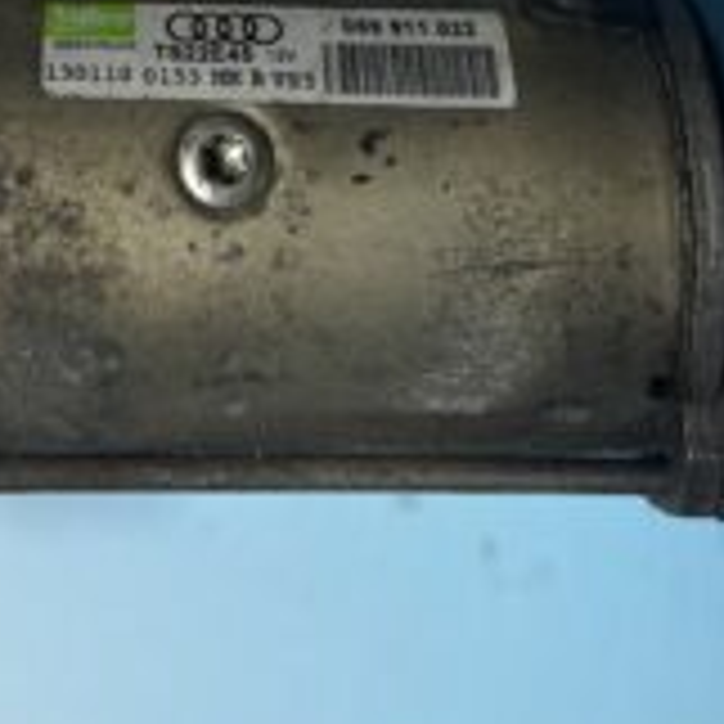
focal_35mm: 82
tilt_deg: -85.1
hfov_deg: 20.7
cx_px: 58
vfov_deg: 18.6
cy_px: -375
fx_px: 1940
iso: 80
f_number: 1.6
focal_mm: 5.1
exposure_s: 1/121
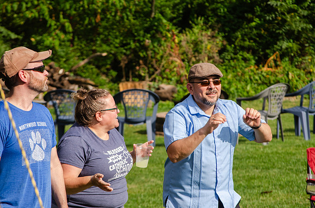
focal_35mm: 225
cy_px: 104
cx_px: 158
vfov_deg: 6.1
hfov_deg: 9.2
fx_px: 1964
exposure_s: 1/800
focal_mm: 150
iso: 200
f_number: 7.1
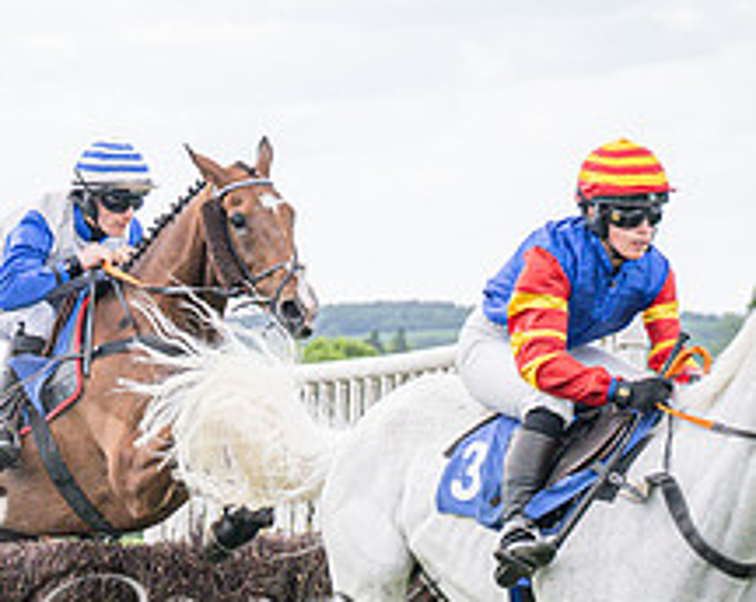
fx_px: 6477
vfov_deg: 5.3
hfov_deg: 6.6
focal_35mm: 290
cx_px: -151
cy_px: 562
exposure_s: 1/1600
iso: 400
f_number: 4
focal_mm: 70
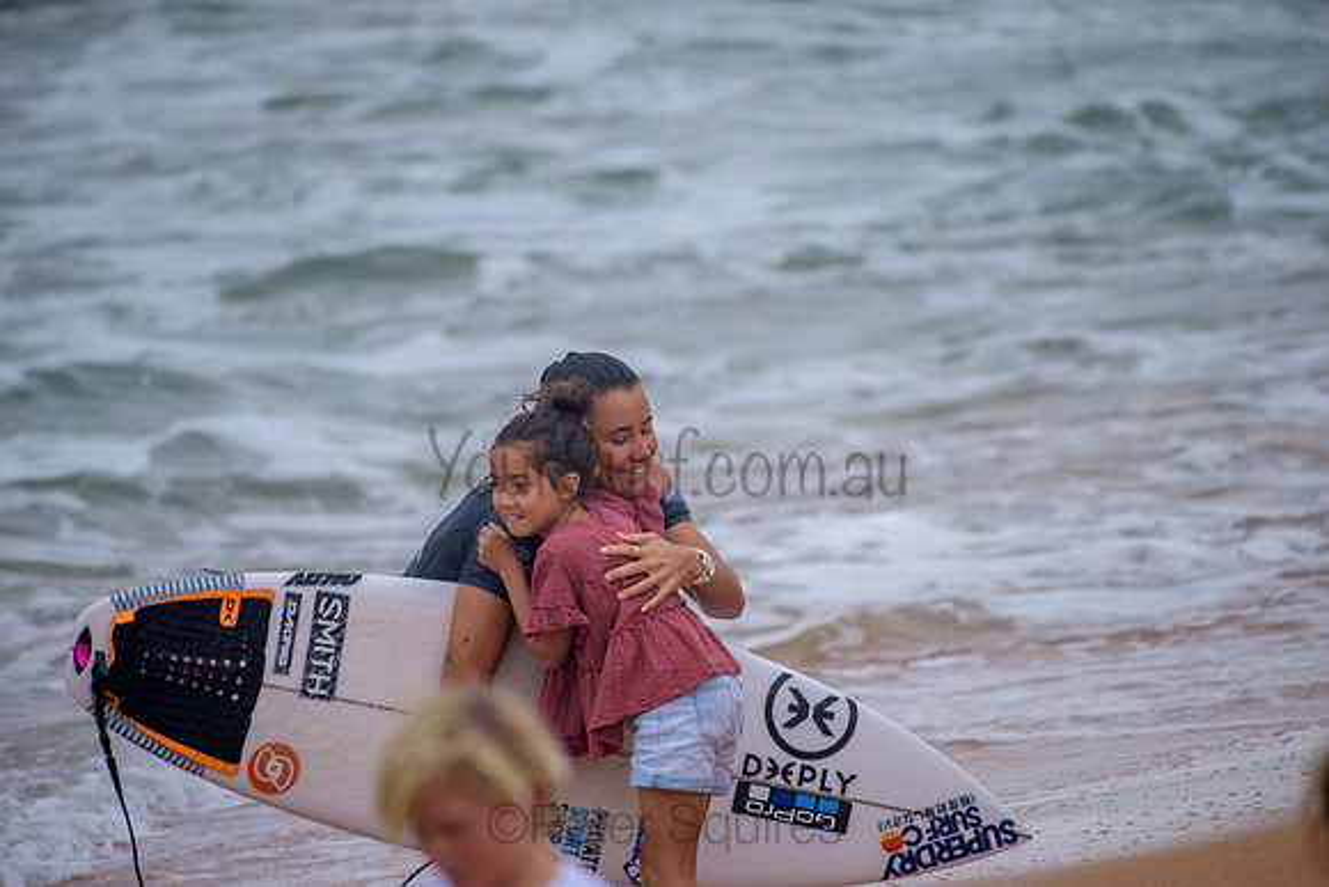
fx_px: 18465
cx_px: 664
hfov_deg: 4.1
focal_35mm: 500
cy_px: 444
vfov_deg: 2.8
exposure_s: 1/2000
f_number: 5.6
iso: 500
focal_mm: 500
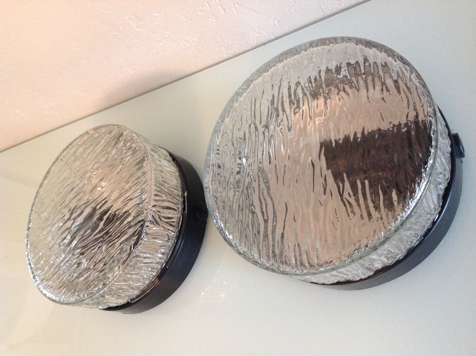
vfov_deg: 40.6
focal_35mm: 35
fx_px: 481
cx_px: 238
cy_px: 178
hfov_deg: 52.7
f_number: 2.4
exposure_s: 1/15
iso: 320
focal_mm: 4.28
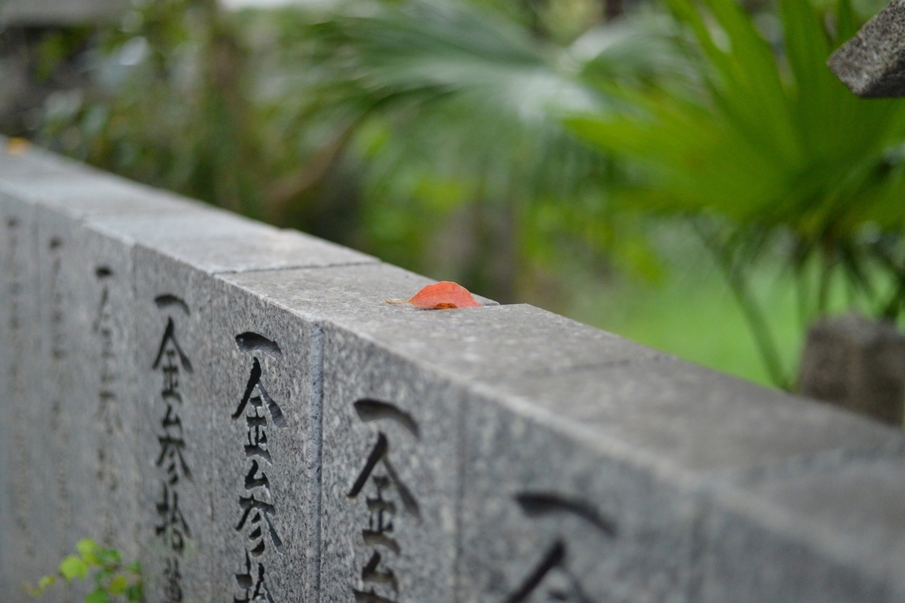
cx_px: 452
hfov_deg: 39.6
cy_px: 302
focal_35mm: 50
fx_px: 1256
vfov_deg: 27.0
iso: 3200
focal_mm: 50
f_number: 1.8
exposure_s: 1/4000
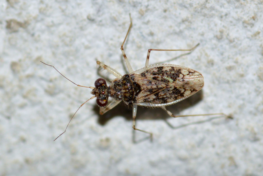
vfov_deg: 9.2
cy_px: 88
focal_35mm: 150
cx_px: 132
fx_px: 1096
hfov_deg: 13.7
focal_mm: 100
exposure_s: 1/200
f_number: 18
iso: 200
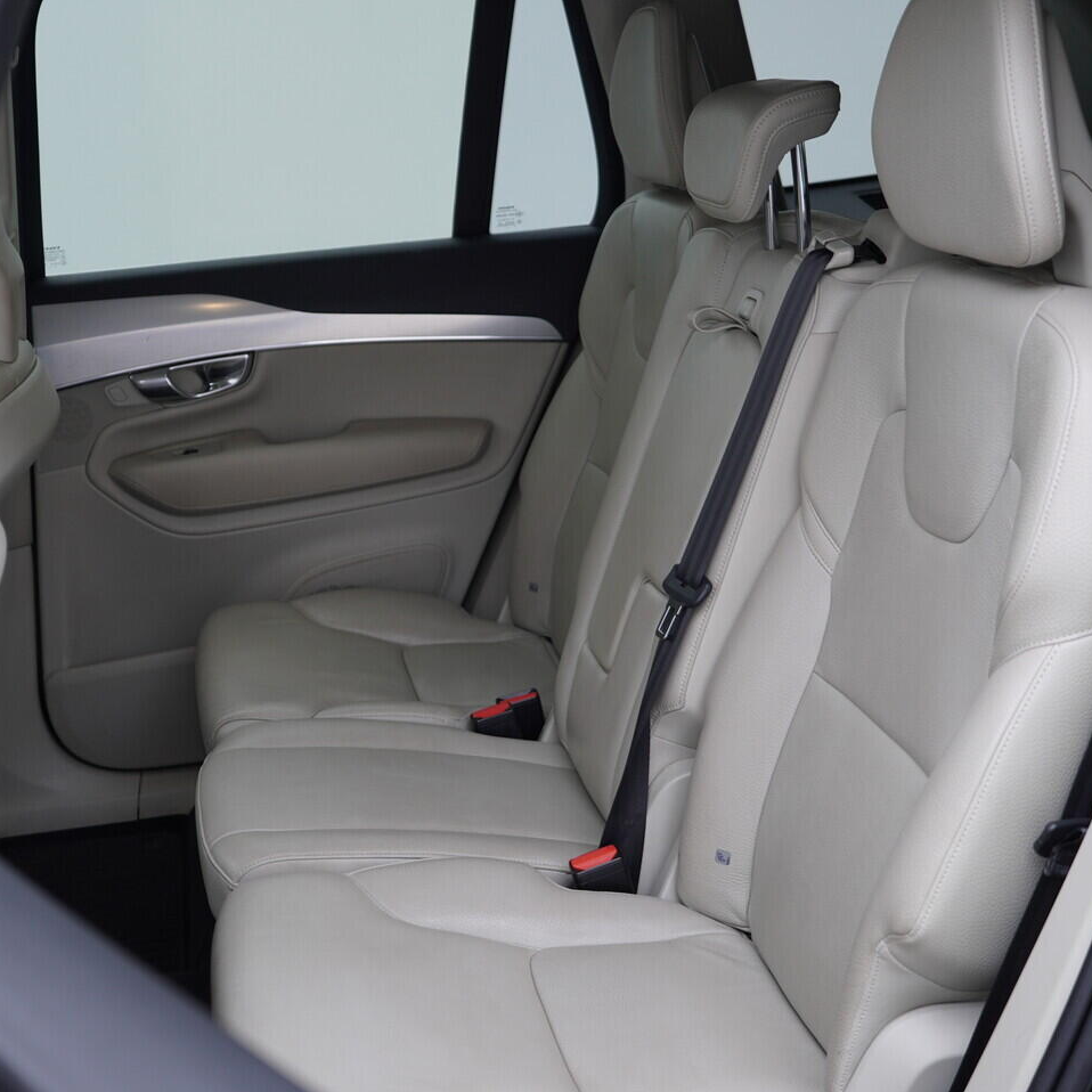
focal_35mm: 46
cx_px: 487
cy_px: 546
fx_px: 1642
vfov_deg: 36.8
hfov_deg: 36.8
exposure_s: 1/40
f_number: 2.8
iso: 125
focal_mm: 24
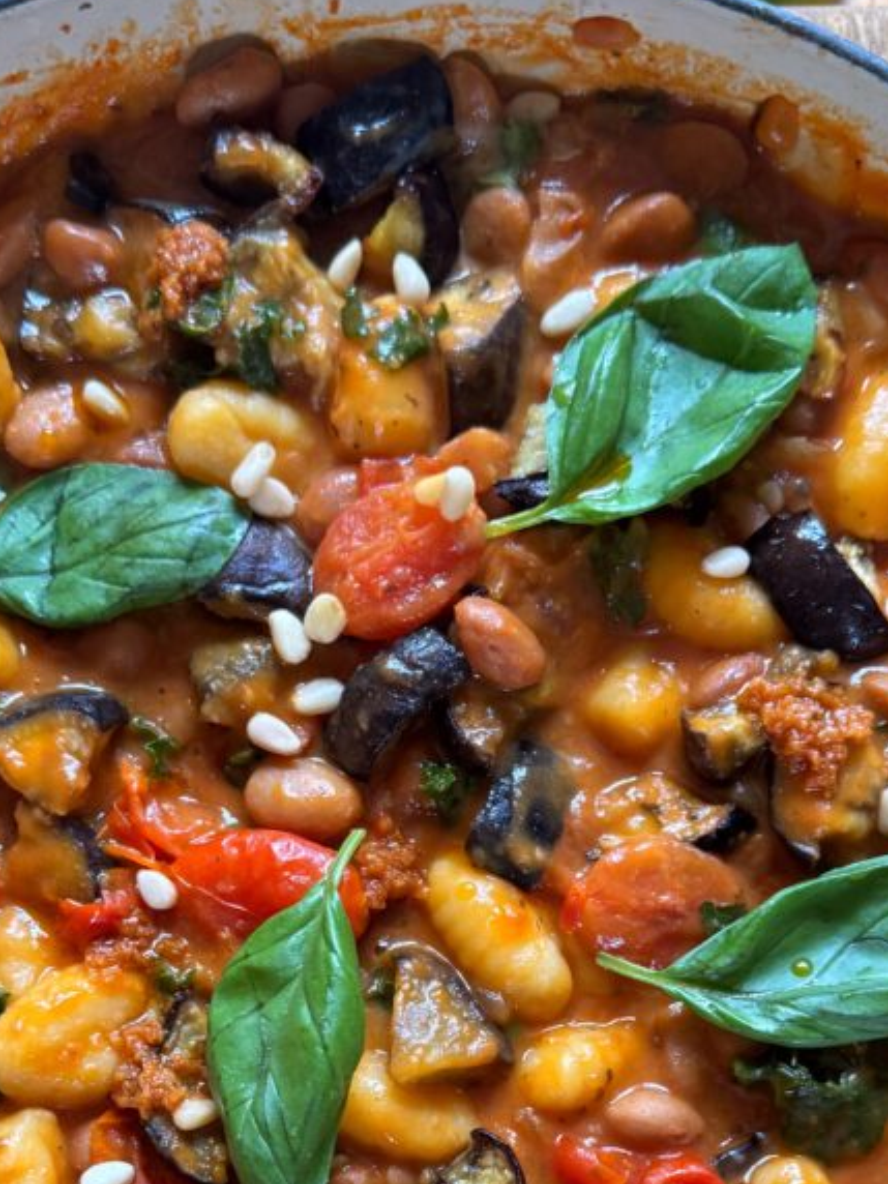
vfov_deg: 41.3
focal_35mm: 43
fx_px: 1471
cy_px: 1000
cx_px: 420
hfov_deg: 33.6
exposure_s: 1/60
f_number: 1.78
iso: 320
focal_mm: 6.76
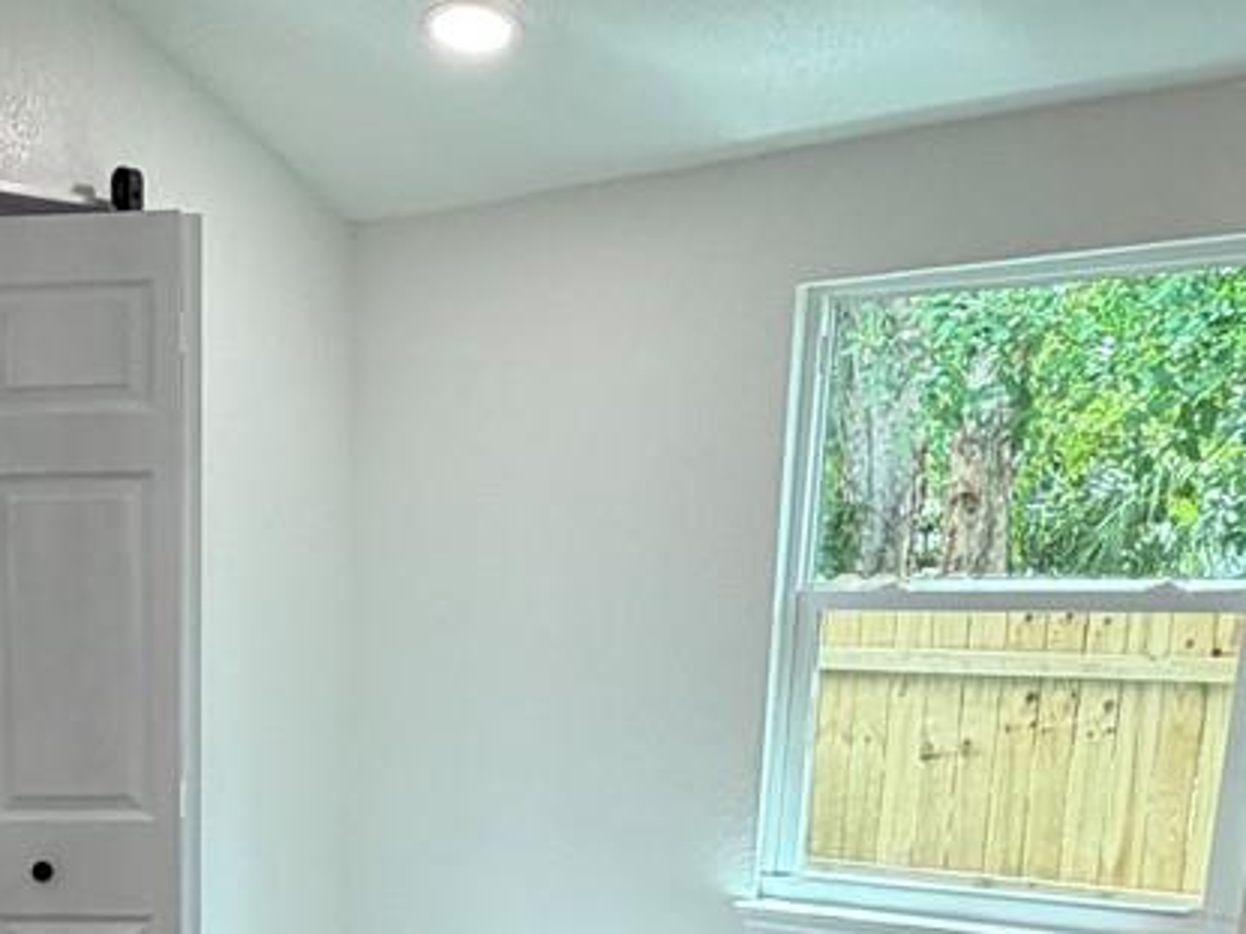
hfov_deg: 33.0
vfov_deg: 24.9
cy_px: 1057
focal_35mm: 54
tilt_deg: -14.4
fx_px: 1943
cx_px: 45
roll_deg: +1.1
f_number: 2.2
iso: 125
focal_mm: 2.22
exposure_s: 1/120
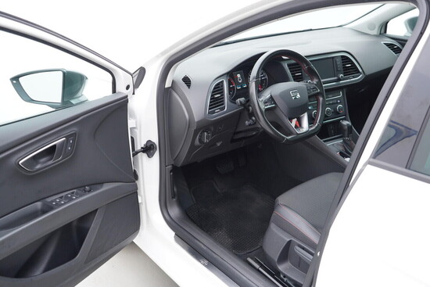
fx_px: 430
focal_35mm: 36
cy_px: 144
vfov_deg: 36.9
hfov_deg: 53.1
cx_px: 215
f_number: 2.8
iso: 160
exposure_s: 1/40
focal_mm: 24
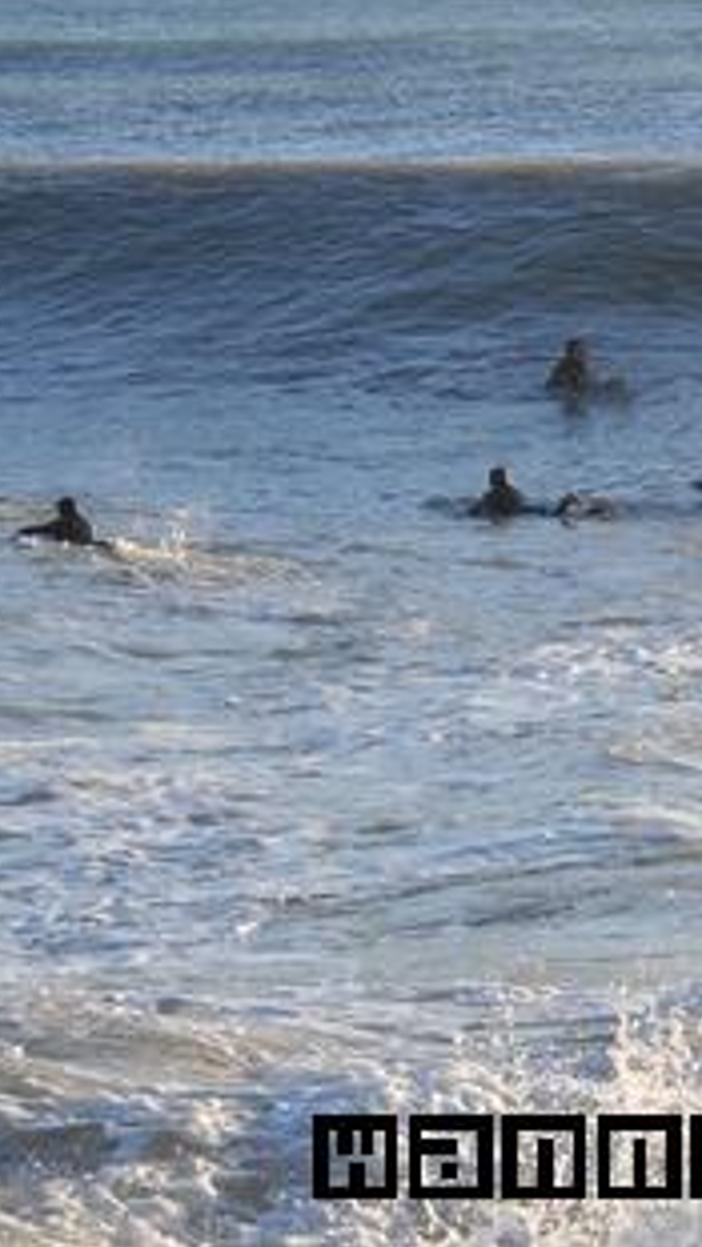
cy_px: 519
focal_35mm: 194
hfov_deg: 6.3
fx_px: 6418
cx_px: 459
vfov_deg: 11.1
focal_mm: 70
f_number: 9
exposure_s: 1/500
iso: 360
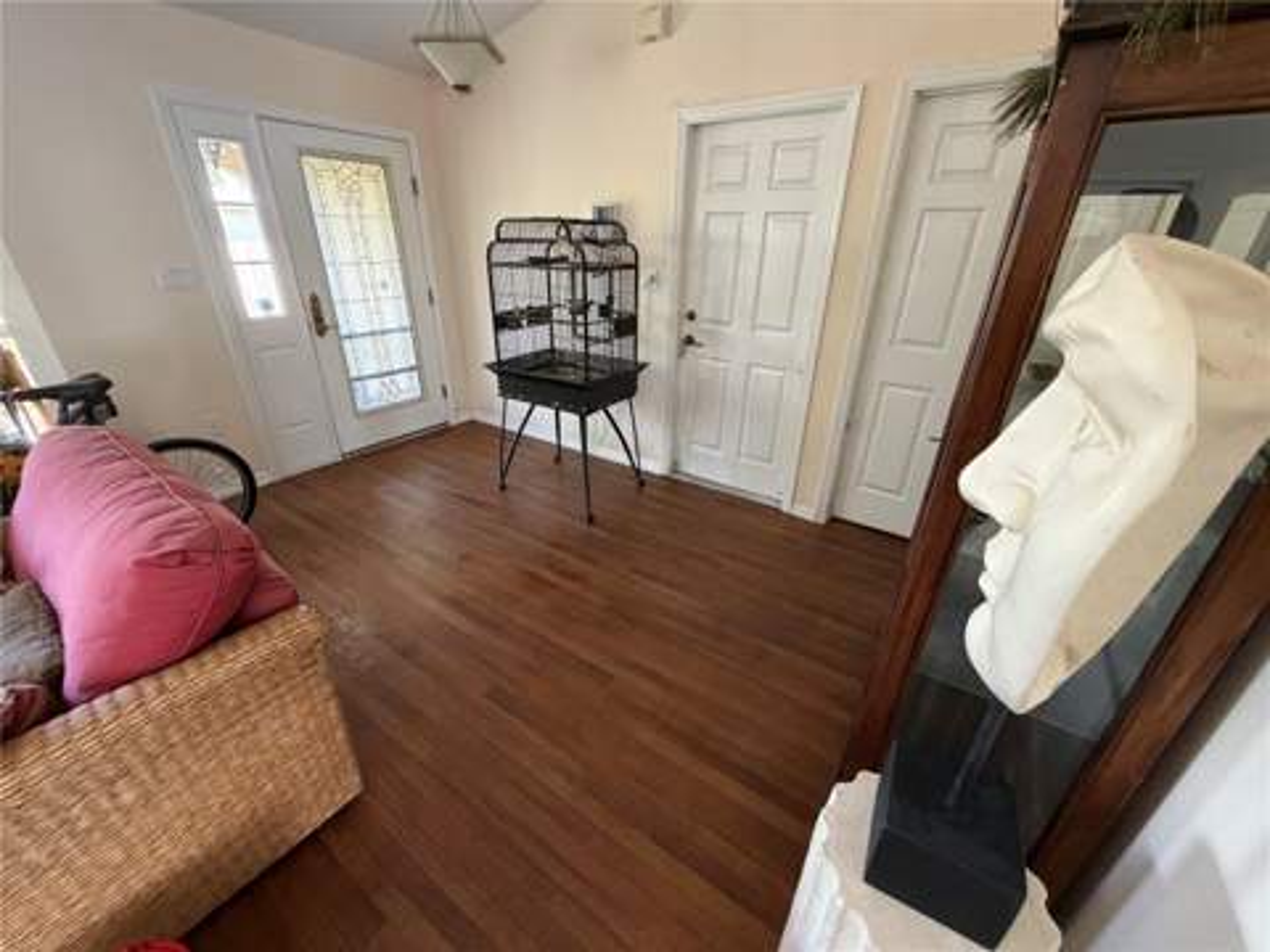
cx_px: 635
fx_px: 514
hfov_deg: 102.1
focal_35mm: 14
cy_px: 476
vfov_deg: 85.7
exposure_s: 1/60
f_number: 2.2
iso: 400
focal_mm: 2.22
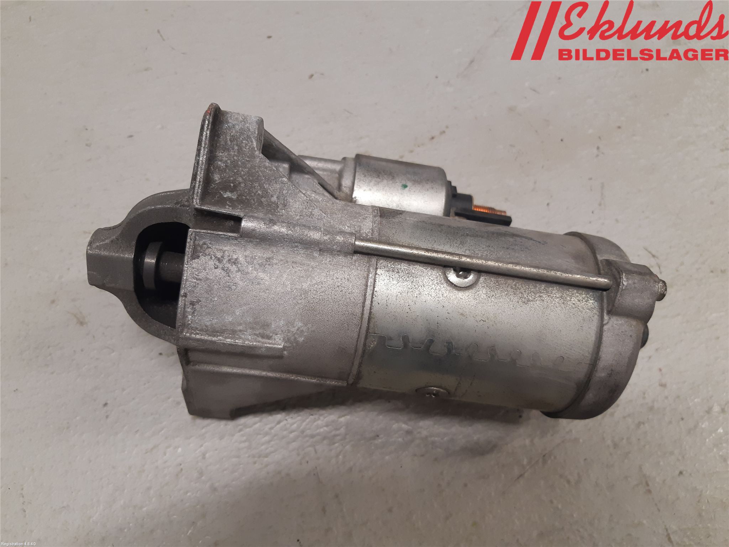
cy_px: 274
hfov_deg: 67.3
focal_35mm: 26
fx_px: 548
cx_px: 364
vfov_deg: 53.1
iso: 125
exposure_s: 1/50
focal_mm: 3.93
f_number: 1.7
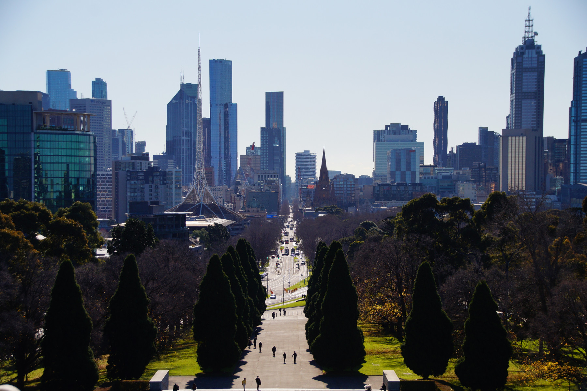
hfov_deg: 22.6
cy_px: 196
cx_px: 294
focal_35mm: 90
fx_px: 1467
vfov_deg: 15.2
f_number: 8
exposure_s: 1/200
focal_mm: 60
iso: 100
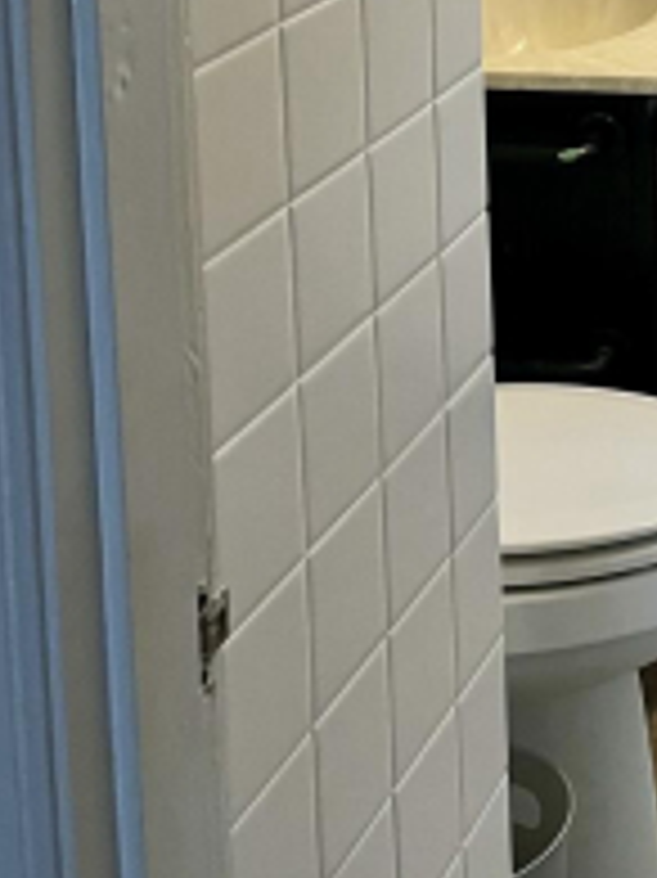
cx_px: 922
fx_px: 2255
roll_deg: +2.5
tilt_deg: -6.3
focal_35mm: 89
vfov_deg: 20.1
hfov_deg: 15.5
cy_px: -272
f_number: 1.6
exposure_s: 1/60
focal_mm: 5.1
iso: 160
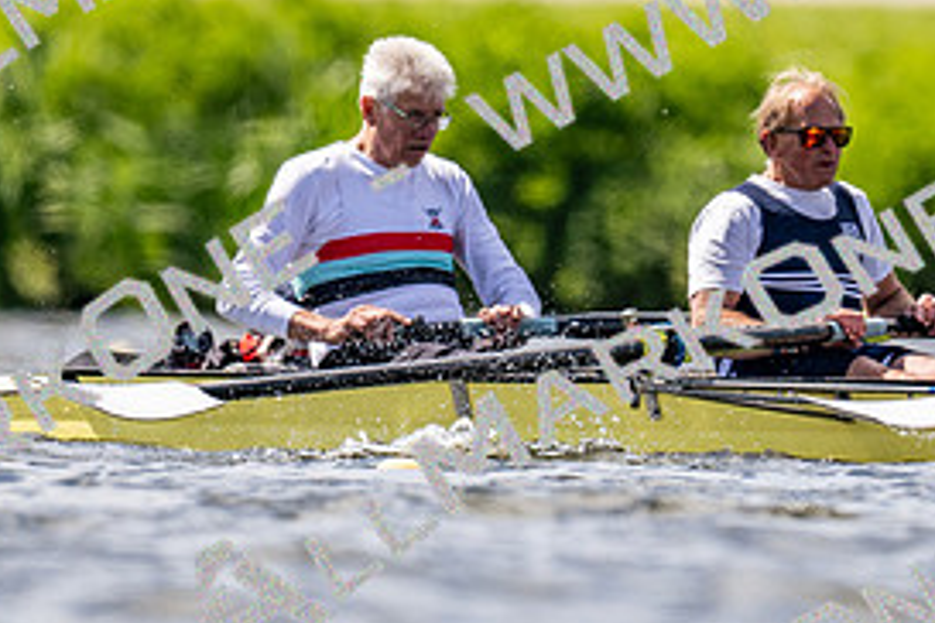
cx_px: 887
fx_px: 49629
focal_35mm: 1911
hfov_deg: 1.1
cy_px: 161
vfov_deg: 0.7
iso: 220
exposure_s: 1/2500
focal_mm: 600
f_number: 4
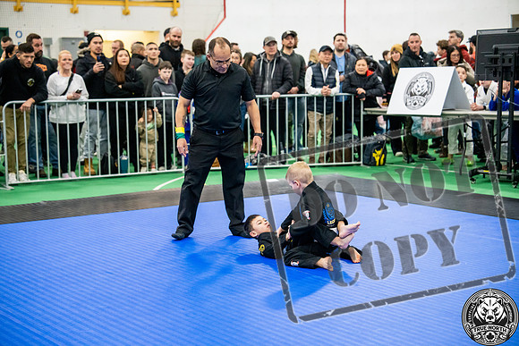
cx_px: 260
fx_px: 1009
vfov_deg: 19.5
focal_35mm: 70
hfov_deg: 28.8
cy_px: 173
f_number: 2.8
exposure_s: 1/400
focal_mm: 70
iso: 4000
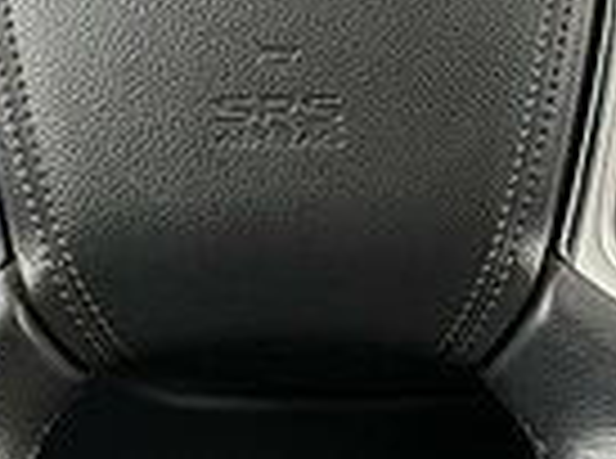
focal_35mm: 192
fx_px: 3408
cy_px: -104
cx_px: 373
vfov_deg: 7.6
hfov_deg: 10.3
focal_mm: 6.76
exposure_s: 1/258
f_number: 1.78
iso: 80
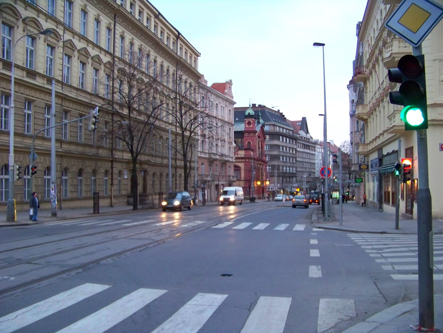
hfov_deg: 51.4
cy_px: 166
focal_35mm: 36
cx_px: 222
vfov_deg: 39.7
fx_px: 461
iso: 400
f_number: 2.8
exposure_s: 1/30
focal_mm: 5.85
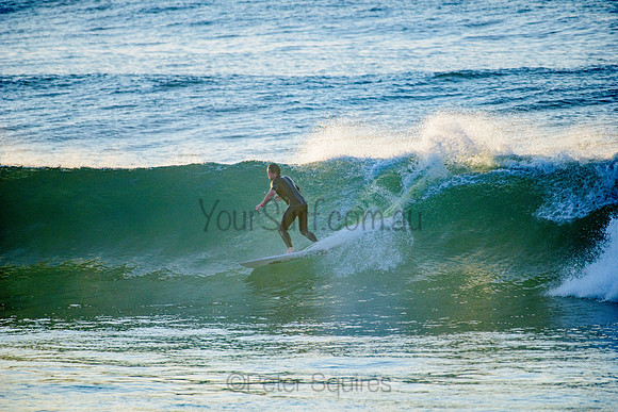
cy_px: 206
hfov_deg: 4.1
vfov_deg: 2.8
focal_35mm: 500
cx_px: 309
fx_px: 8585
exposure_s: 1/2000
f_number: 5.6
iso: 500
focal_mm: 500
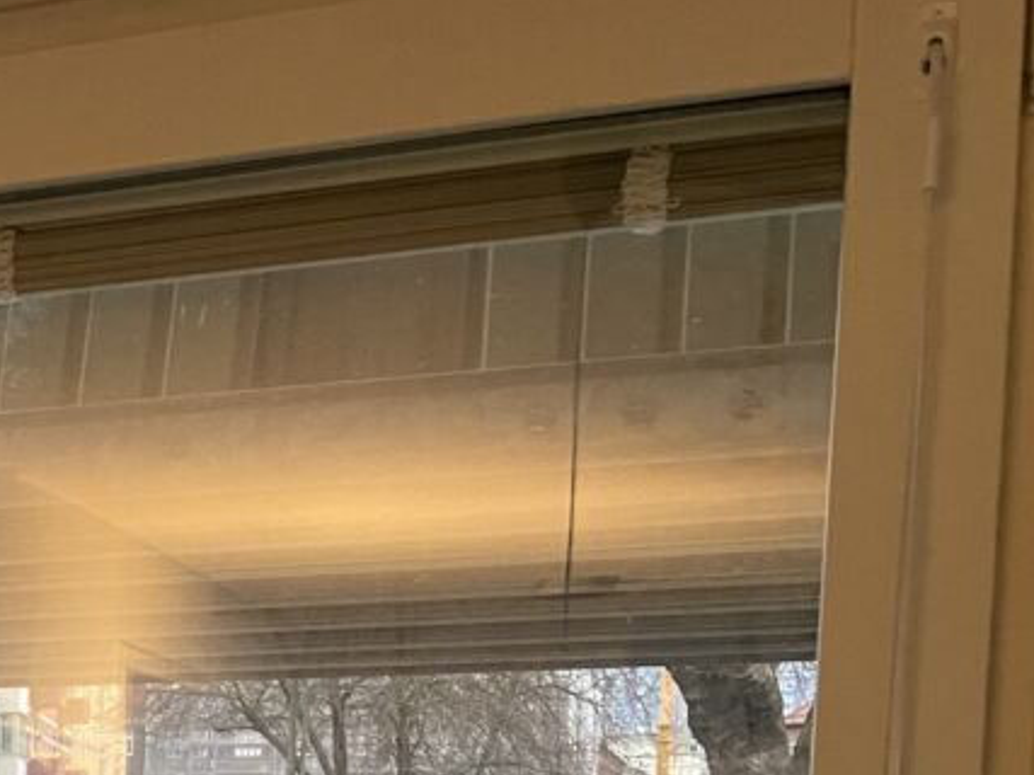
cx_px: -438
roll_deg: -0.7
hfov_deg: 21.6
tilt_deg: -6.2
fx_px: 2329
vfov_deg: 17.3
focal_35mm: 78
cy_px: 1104
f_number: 1.6
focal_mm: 4.2
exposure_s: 1/50
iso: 200
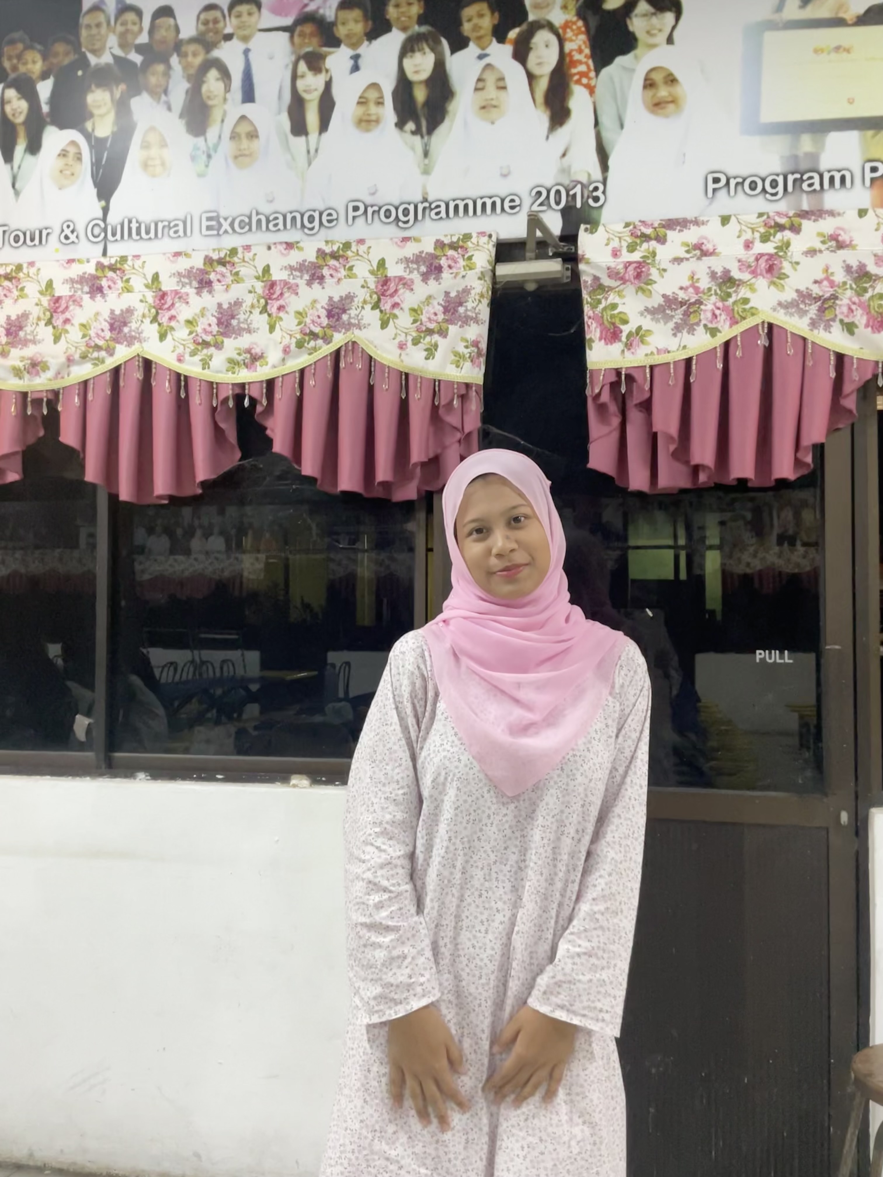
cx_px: 442
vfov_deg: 61.7
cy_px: 588
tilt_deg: +0.7
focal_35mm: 29
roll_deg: +1.7
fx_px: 986
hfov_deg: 48.2
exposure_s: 1/50
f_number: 1.8
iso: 160
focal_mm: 3
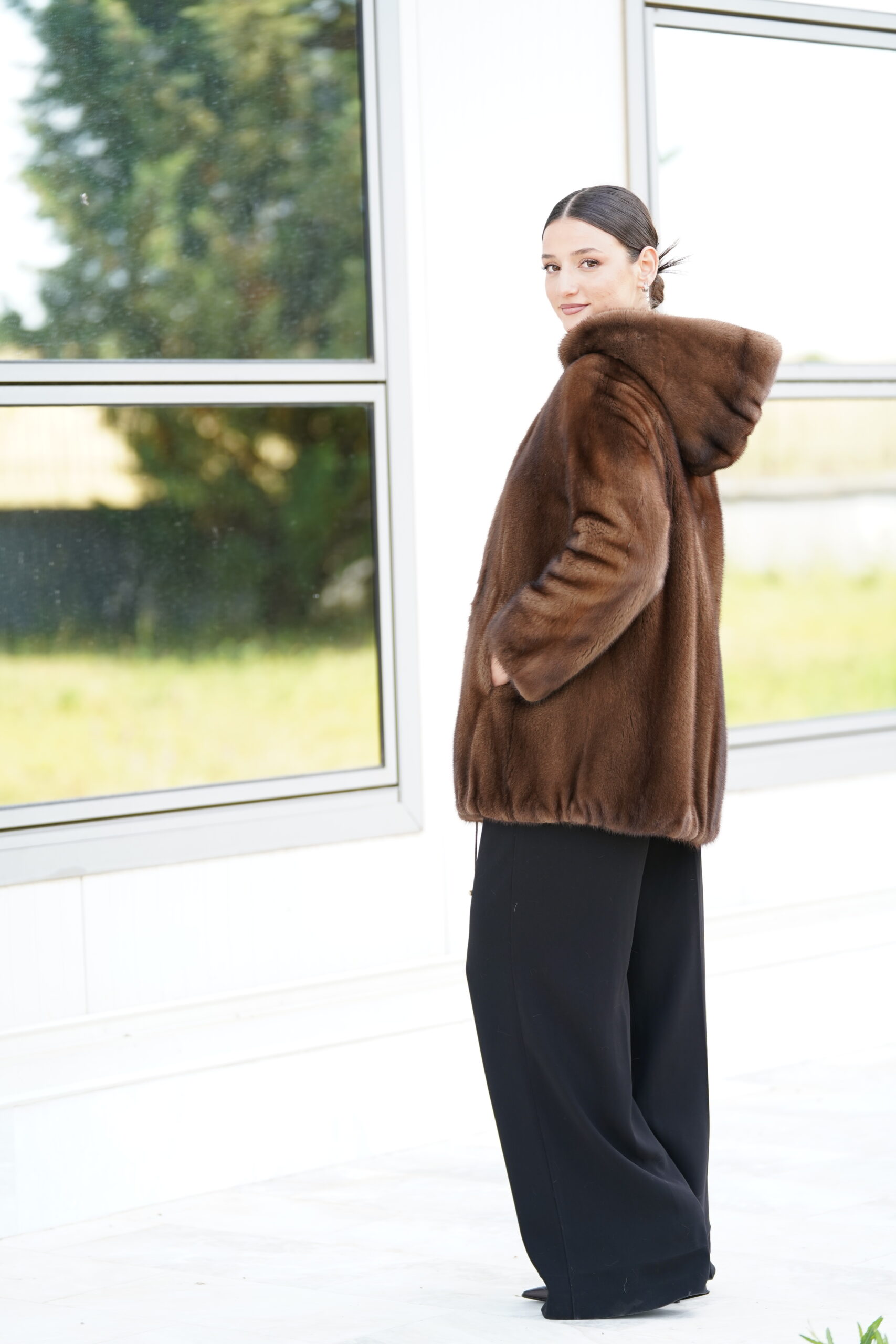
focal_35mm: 113
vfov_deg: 18.1
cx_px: 448
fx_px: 4218
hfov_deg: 12.1
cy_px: 672
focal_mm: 113
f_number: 2.8
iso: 250
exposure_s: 1/250
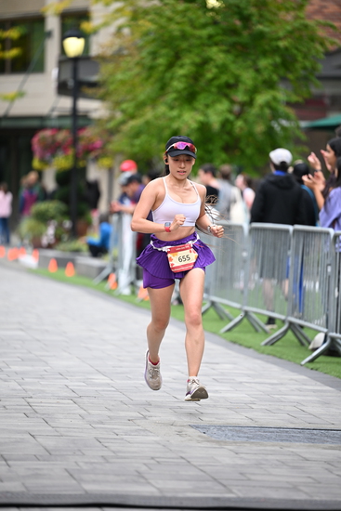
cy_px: 256
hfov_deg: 7.6
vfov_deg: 11.4
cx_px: 170
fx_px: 2556
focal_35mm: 180
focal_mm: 180
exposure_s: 1/2000
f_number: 2.8
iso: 800
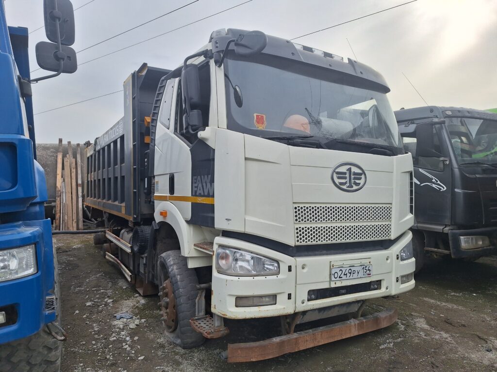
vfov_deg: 58.9
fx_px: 330
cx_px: 248
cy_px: 186
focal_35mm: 23
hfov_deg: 73.9
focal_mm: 5.54
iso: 40
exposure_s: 1/1429
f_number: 1.8
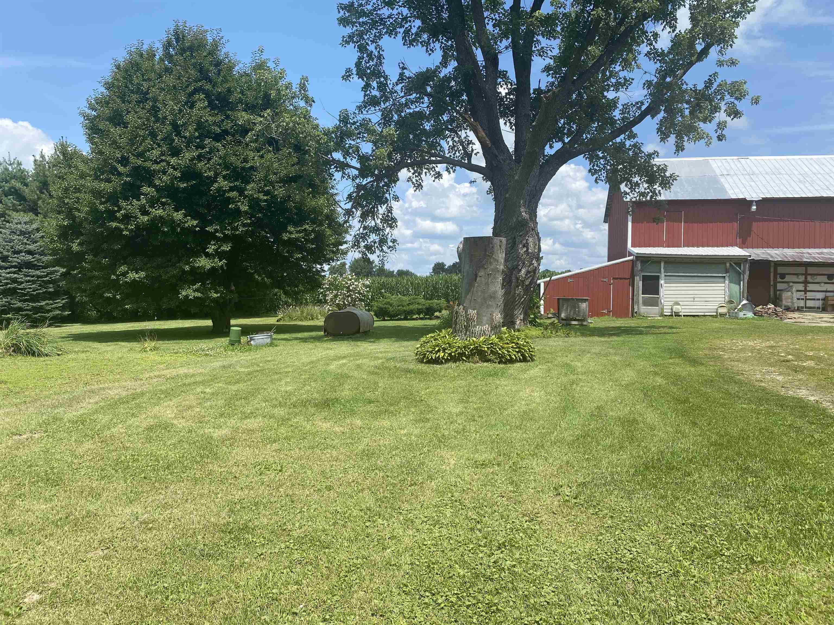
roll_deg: -1.1
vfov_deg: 53.1
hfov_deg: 67.3
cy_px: 312
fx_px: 626
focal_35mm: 26
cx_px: 417
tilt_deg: -0.9
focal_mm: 4.25
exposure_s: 1/2571
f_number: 1.8
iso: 32
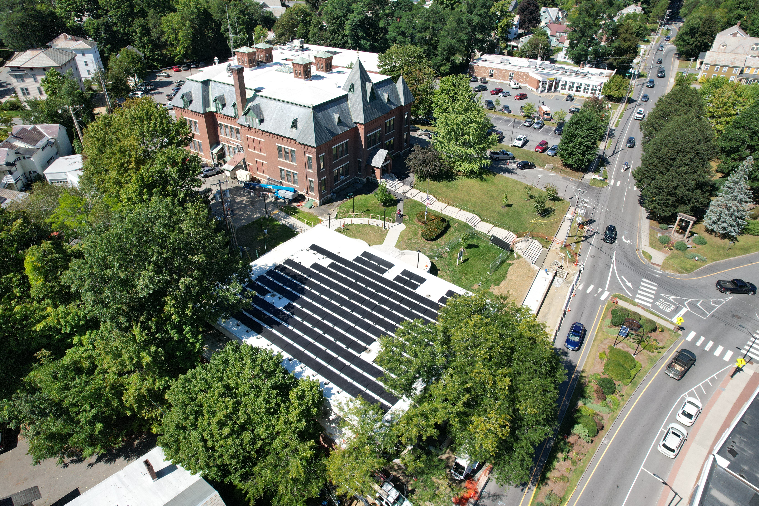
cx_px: 380
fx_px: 464
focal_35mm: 22
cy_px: 253
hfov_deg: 78.6
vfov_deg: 57.2
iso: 100
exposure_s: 1/1500
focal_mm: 8.38
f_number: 2.8
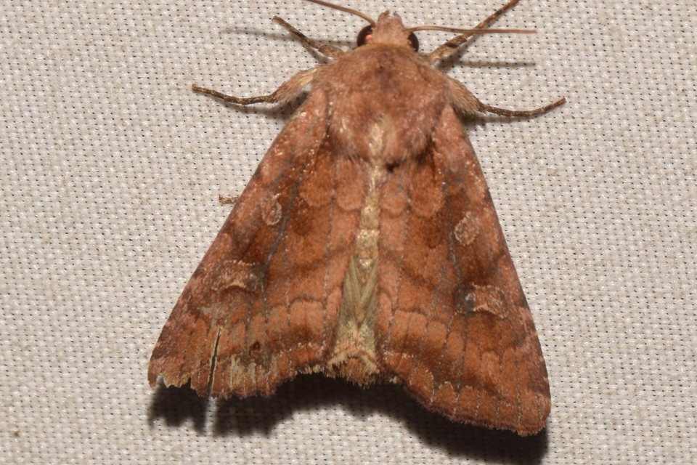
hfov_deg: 9.8
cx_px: 348
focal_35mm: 210
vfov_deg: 6.5
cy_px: 232
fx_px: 4066
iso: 125
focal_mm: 140
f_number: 14
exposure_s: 1/160
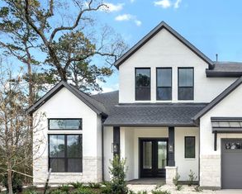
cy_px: 111
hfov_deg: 65.4
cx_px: 185
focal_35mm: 24
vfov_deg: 58.6
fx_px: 172
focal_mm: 15
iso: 100
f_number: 9
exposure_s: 1/50
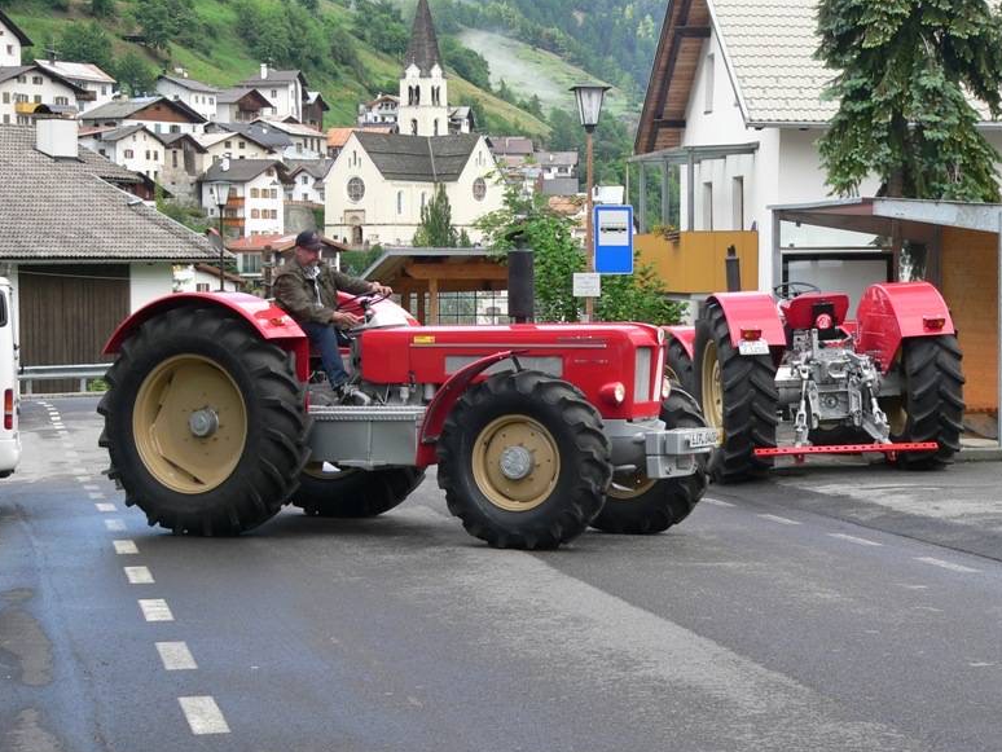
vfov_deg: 15.9
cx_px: 509
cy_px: 386
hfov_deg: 21.1
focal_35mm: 93
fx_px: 2693
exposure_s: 1/125
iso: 80
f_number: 4
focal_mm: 15
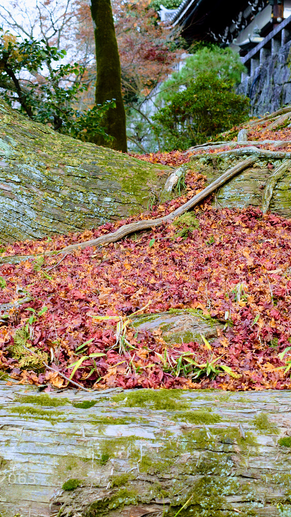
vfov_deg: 24.7
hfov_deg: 14.1
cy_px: 256
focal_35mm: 86
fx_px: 1179
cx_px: 172
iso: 400
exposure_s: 1/160
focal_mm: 36
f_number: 6.3
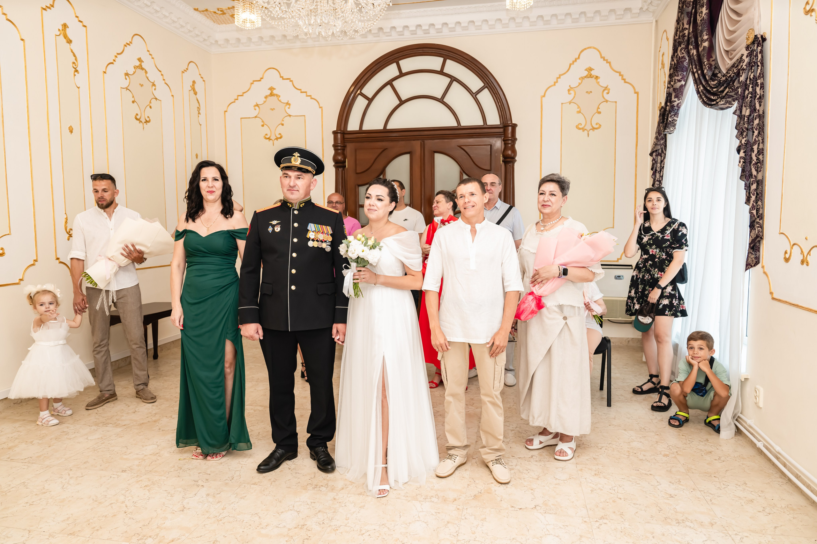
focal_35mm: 24
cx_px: 408
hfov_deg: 73.7
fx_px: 545
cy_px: 272
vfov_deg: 53.1
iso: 500
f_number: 3.5
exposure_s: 1/250
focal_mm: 24
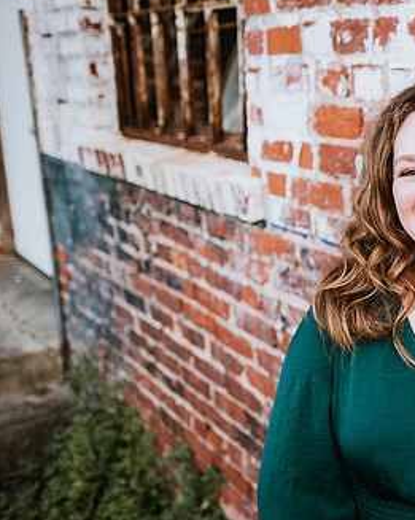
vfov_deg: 45.8
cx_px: 458
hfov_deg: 32.7
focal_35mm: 40
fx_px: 615
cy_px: 257
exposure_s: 1/400
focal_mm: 24
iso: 100
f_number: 2
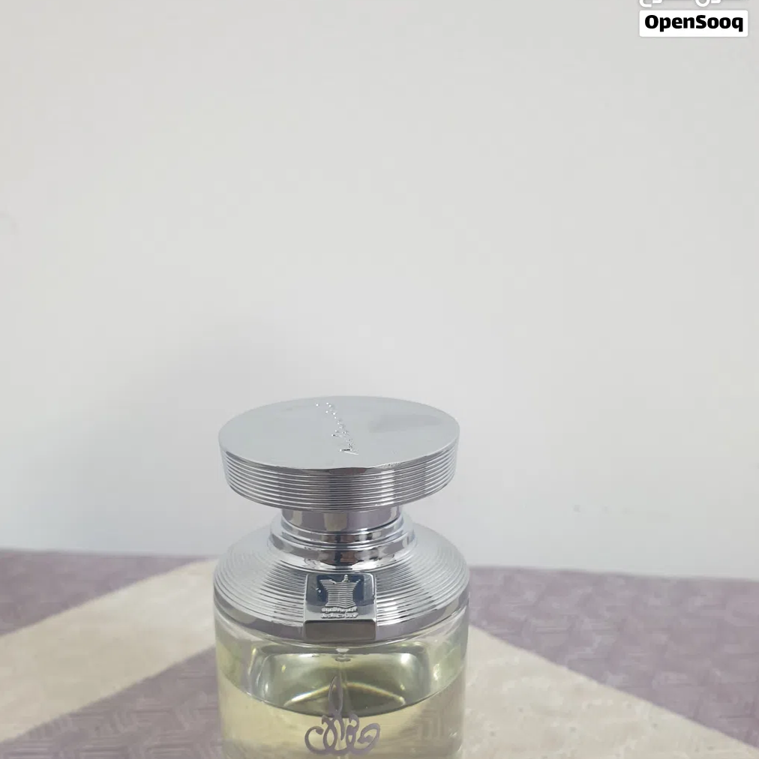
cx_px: 382
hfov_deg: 52.5
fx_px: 769
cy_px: 477
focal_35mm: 31
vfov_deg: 52.0
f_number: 2.4
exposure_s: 1/25
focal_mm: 4.3
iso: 320
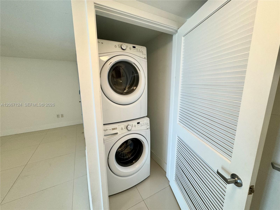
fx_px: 113
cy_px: 105
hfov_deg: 102.1
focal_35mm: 14
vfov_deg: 85.7
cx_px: 140
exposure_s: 1/120
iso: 125
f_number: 2.2
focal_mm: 2.22
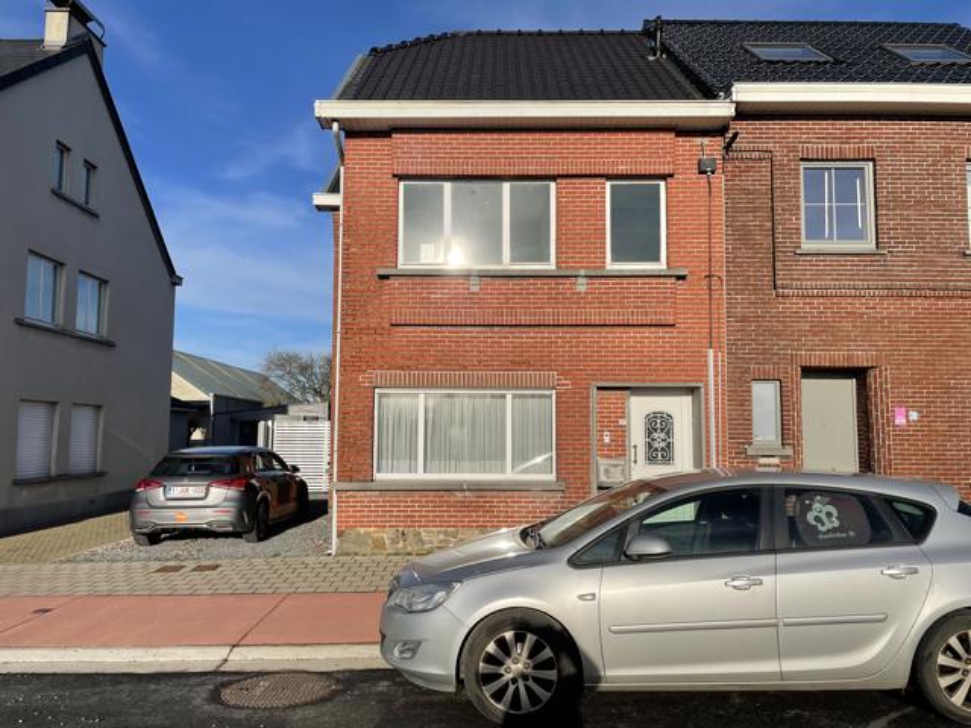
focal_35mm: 26
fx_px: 729
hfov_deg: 67.3
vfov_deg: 53.1
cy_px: 364
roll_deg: -0.1
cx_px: 486
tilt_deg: +6.0
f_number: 1.6
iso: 32
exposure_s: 1/5291
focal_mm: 4.2
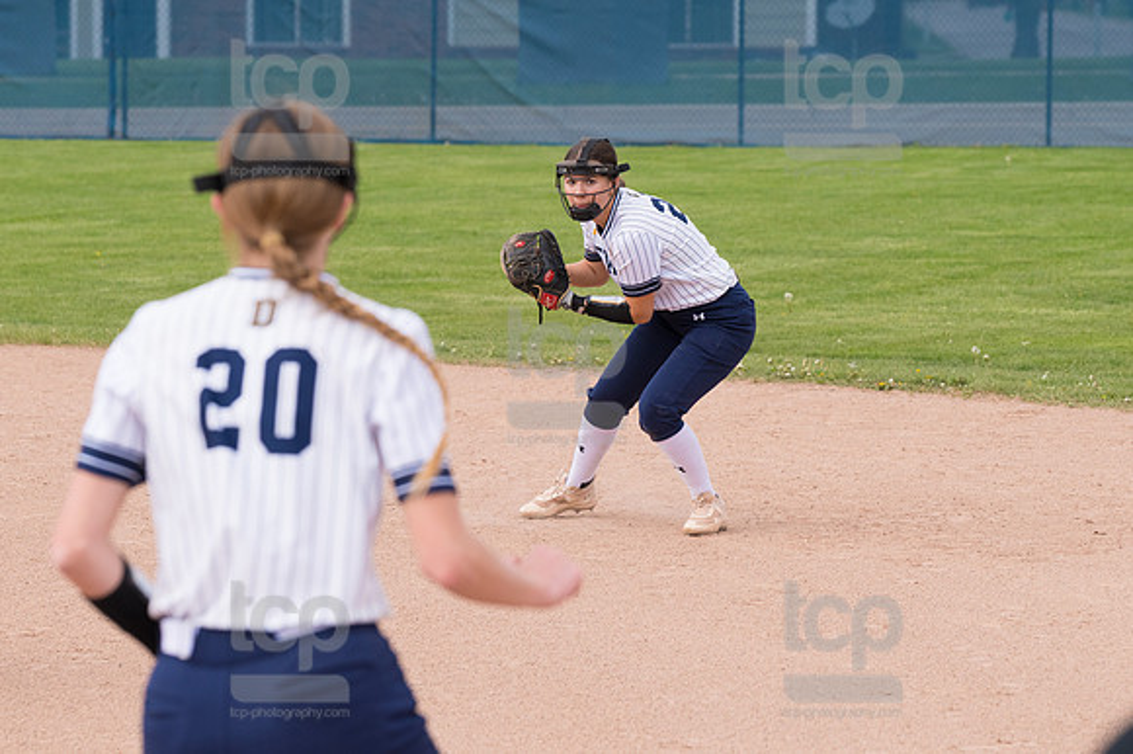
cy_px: 377
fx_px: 6354
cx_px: 566
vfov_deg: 6.8
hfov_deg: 10.2
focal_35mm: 202
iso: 400
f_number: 5.6
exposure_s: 1/1600
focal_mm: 135
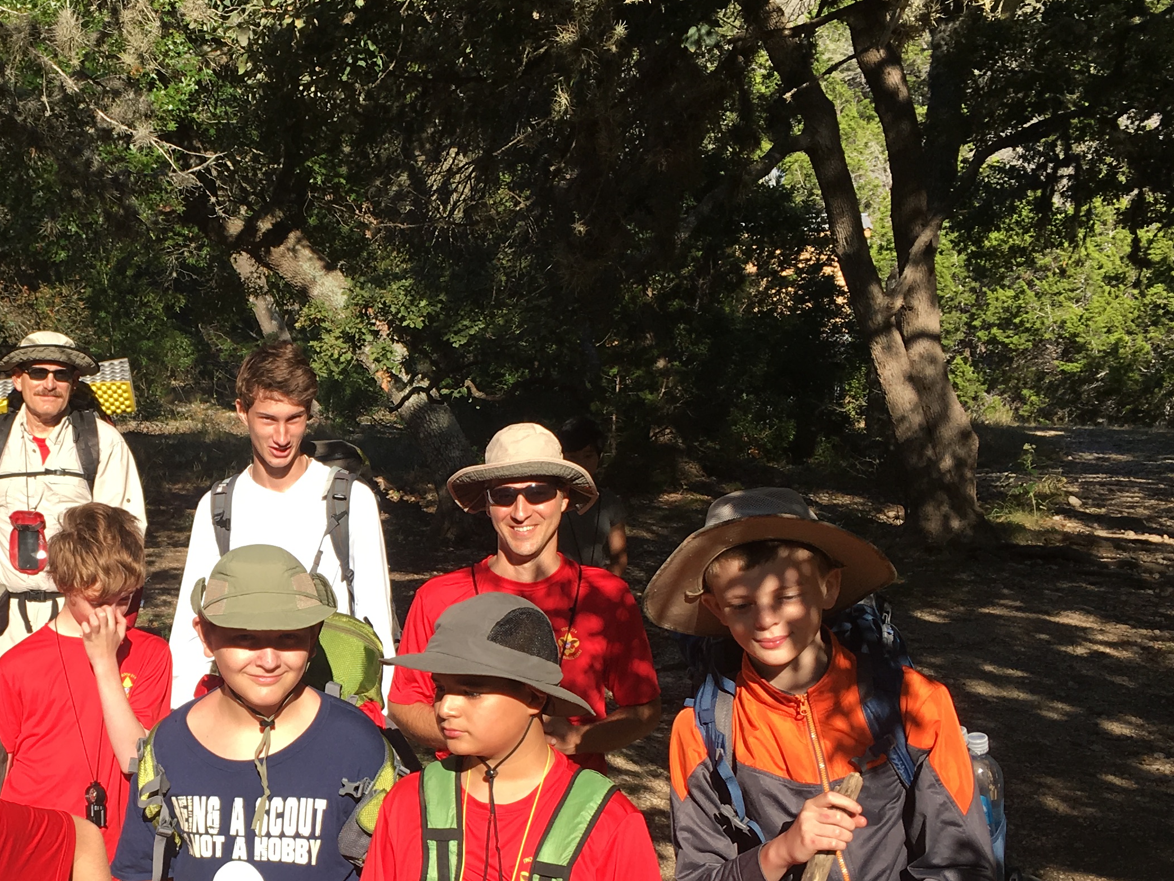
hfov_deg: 32.9
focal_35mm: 56
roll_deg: -2.3
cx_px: 151
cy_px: 639
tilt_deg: -2.2
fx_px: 1899
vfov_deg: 25.8
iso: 25
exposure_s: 1/754
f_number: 2.2
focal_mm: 4.15
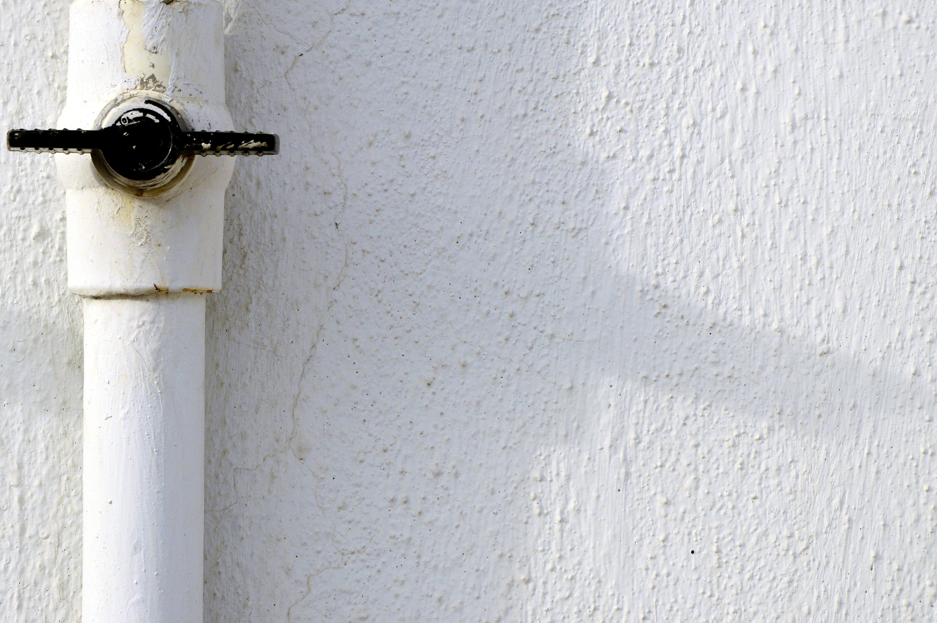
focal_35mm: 185
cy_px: 253
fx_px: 4811
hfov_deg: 11.1
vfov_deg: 7.4
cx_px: 374
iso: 200
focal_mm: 90
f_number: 8
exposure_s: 1/640
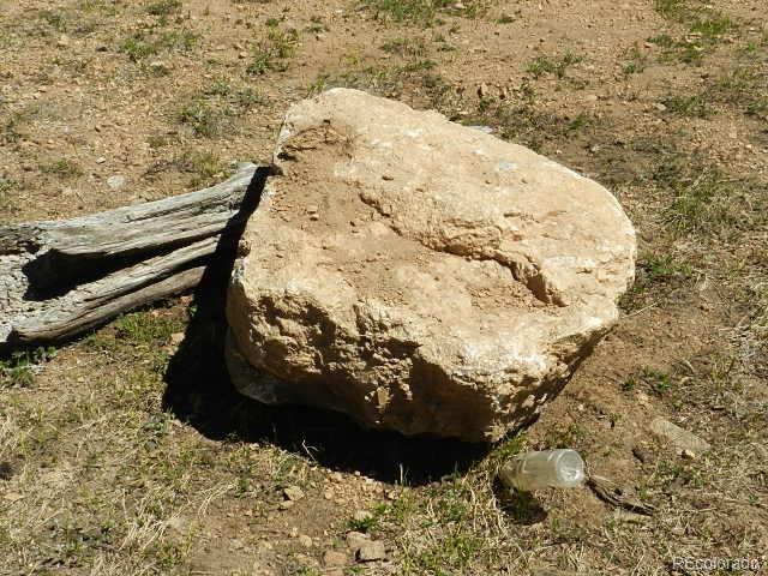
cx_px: 384
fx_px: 1021
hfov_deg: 41.2
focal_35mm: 46
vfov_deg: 31.5
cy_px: 288
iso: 160
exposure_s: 1/200
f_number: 4.2
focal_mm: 8.1
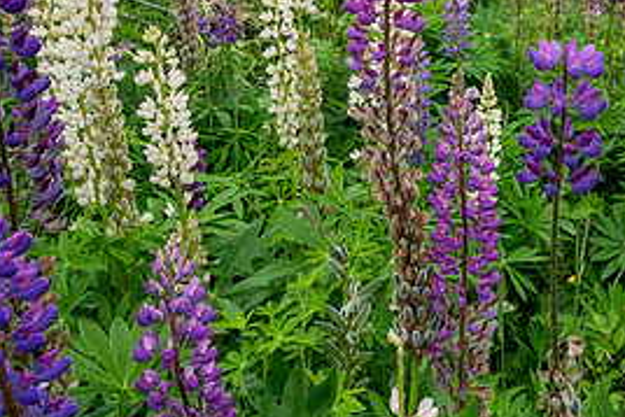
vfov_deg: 30.8
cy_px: -10
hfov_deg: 45.5
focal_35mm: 40
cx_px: 515
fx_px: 695
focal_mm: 17.5
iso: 1100
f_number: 10
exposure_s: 1/125
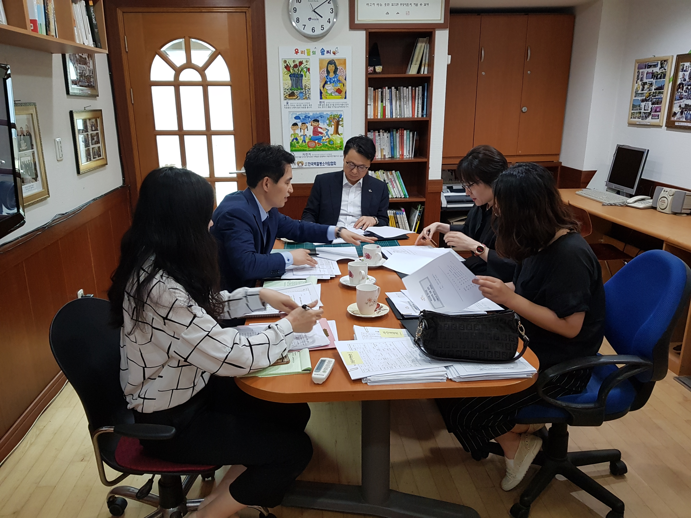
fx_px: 519
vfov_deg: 53.1
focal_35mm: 26
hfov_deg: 67.3
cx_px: 346
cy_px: 259
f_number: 1.7
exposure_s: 1/60
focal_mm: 4.2
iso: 160
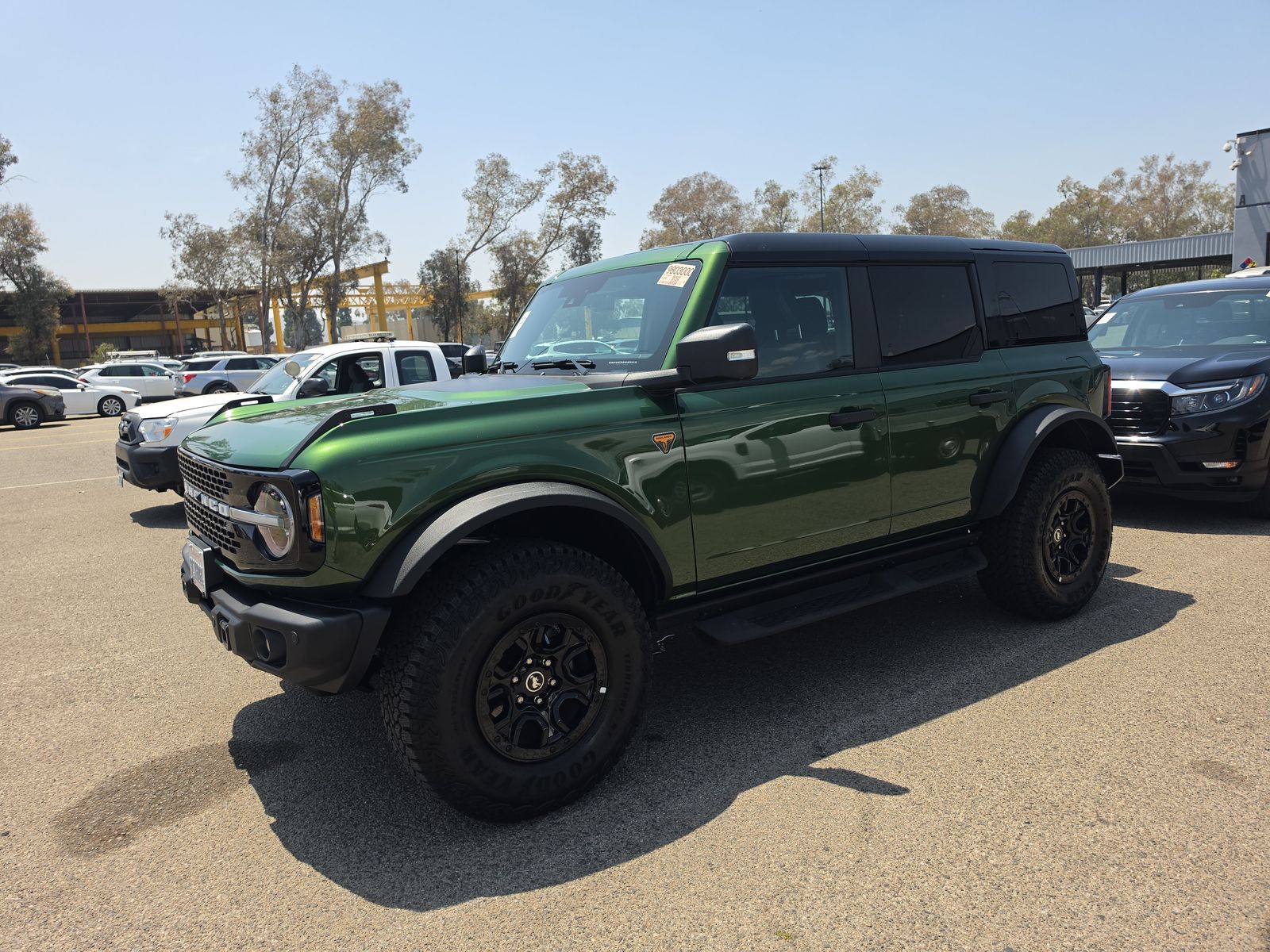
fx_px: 844
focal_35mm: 23
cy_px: 476
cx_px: 635
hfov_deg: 73.9
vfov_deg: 58.9
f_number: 1.4
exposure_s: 1/632
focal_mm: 6.5
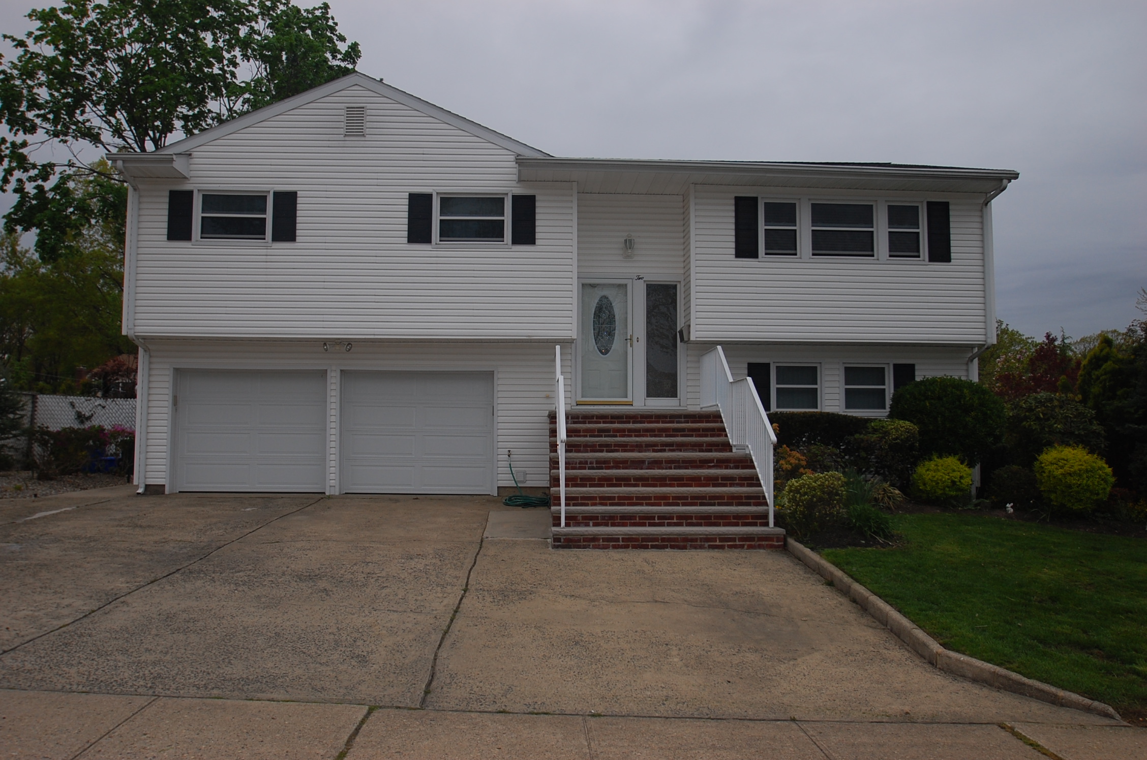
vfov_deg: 45.5
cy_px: 380
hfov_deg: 64.6
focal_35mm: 28
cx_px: 574
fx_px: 906
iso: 200
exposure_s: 1/250
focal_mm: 19
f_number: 6.3
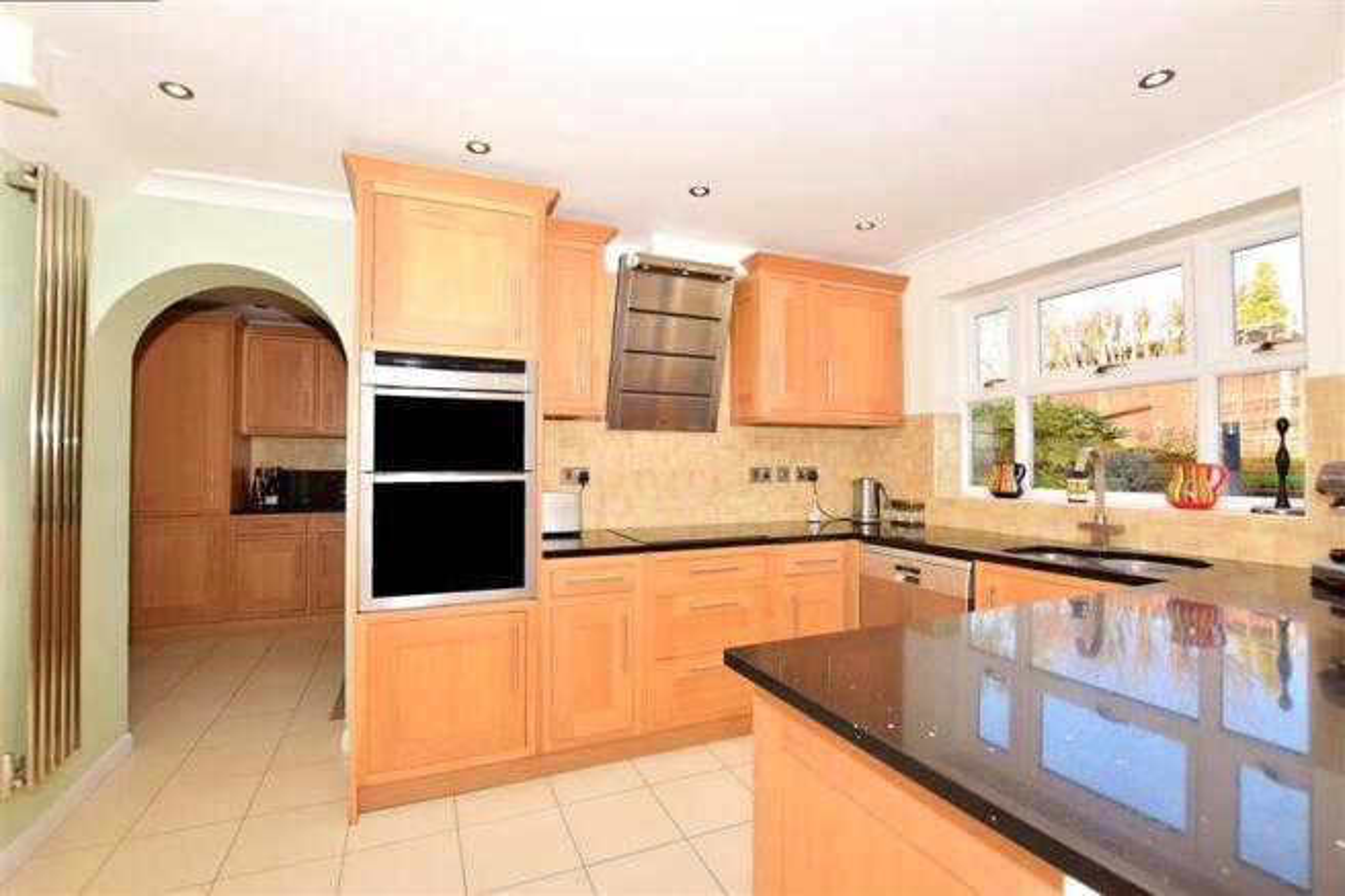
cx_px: 672
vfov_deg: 77.3
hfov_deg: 100.4
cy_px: 448
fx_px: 560
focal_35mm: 15
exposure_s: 1/200
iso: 400
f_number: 7.1
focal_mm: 10
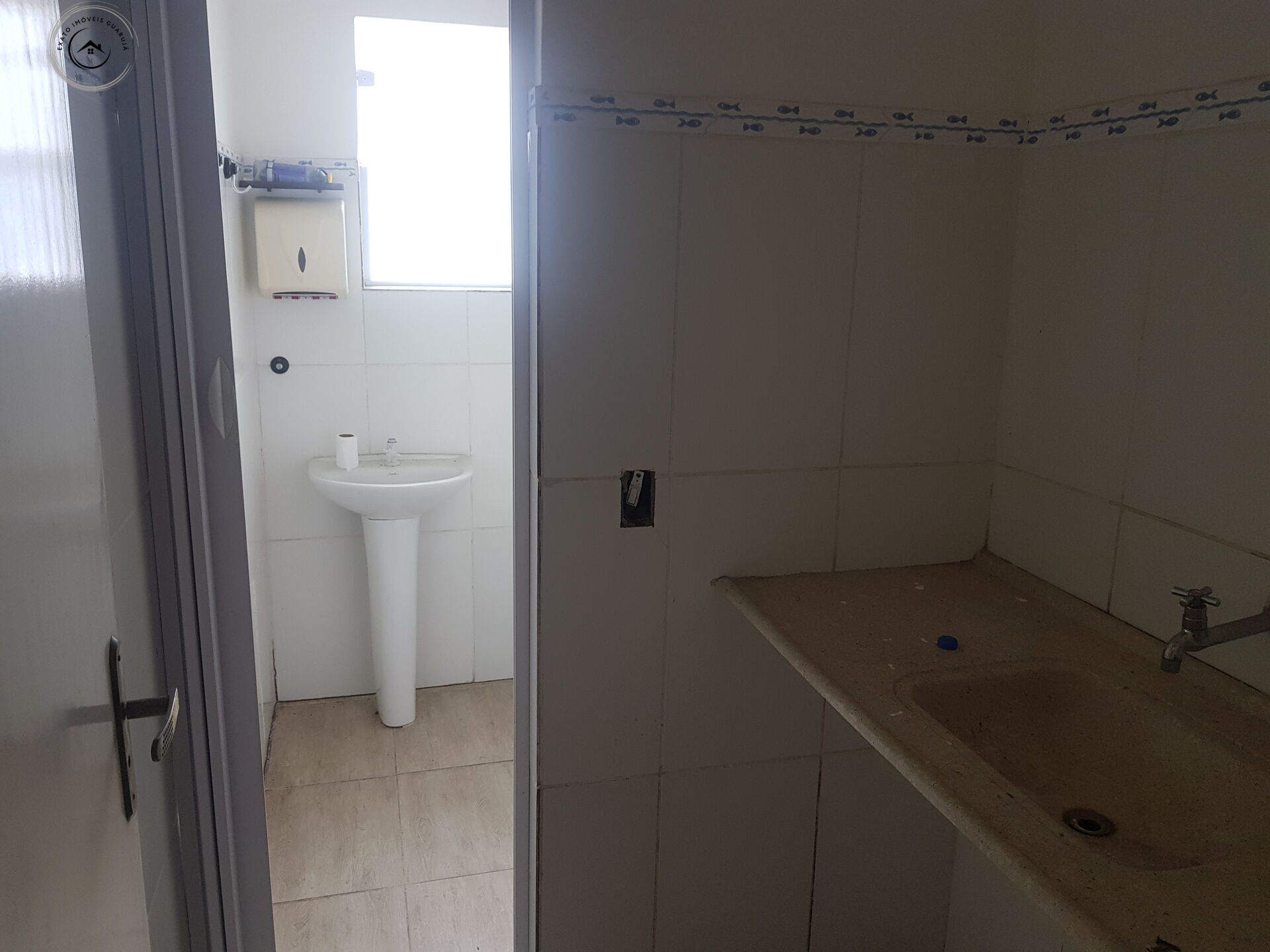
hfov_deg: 67.3
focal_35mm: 26
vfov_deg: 53.1
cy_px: 476
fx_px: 954
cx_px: 635
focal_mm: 4.2
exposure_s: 1/60
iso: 100
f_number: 1.7
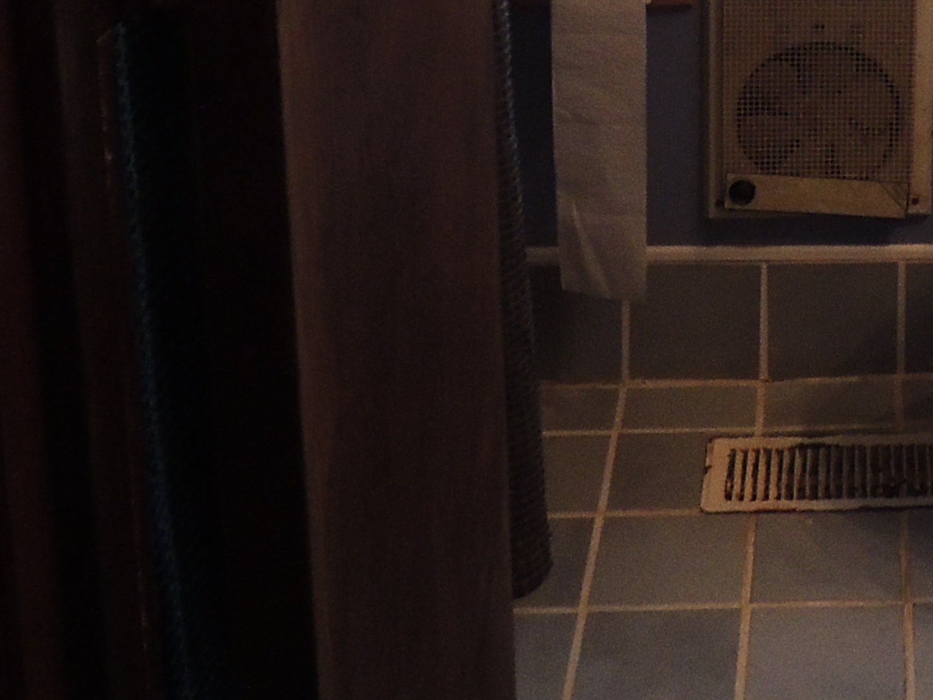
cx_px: 1077
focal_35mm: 80
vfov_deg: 17.0
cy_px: -280
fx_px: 2157
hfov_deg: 22.7
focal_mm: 4.3
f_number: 3
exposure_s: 1/25
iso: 400
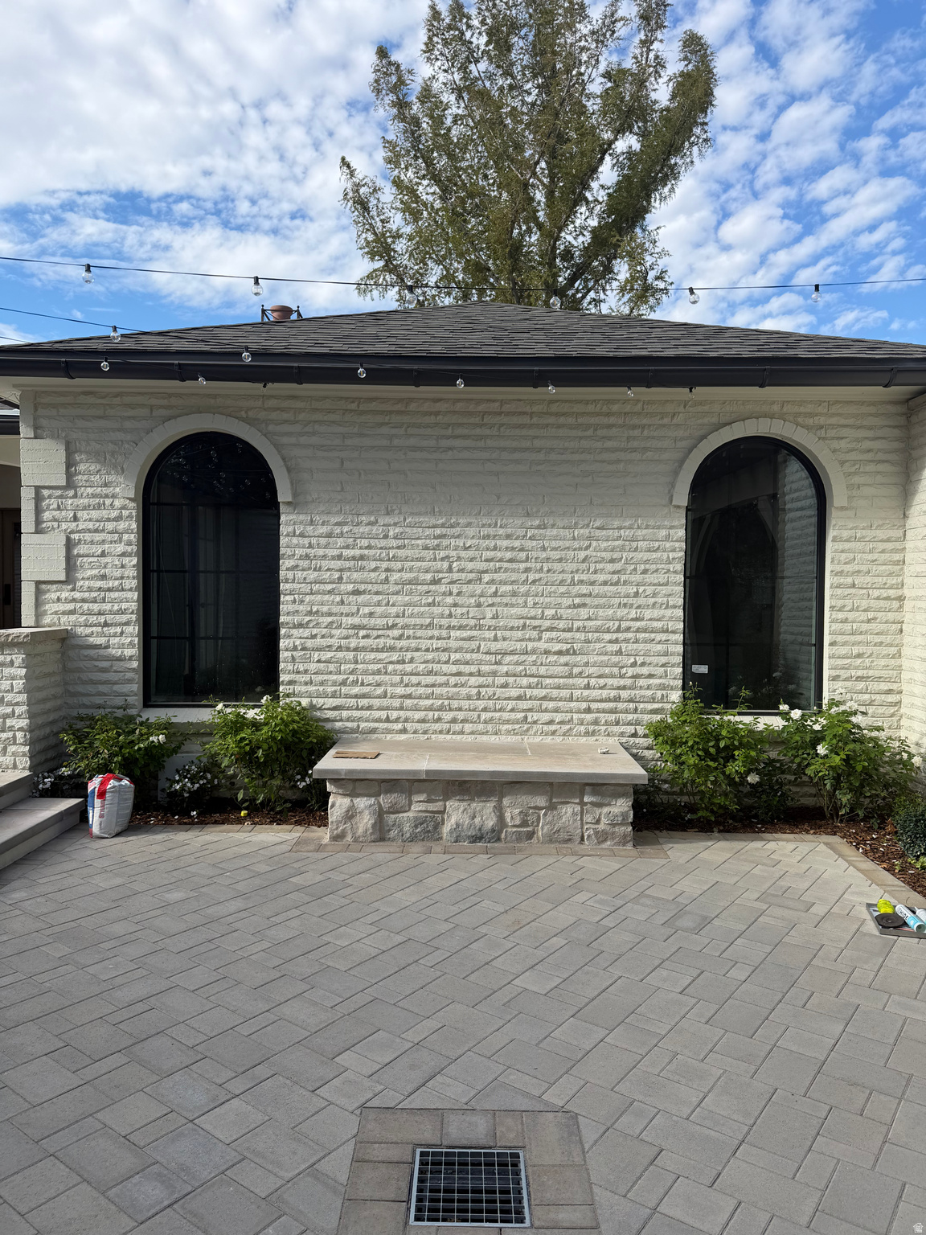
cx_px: 463
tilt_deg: -2.4
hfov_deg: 56.8
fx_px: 856
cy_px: 618
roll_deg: -0.5
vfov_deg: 71.6
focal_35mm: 24
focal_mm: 6.76
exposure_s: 1/2232
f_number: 1.78
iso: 80
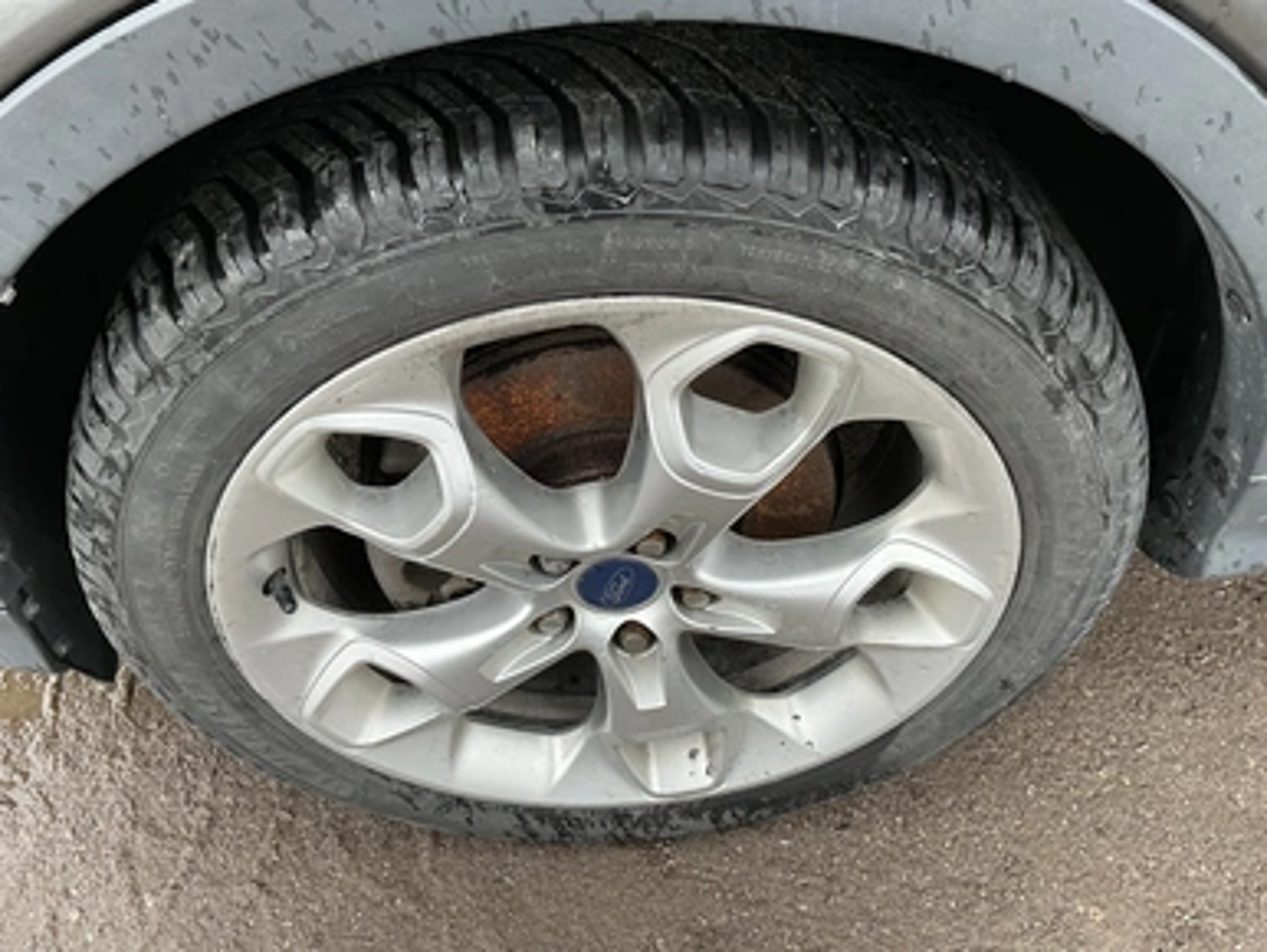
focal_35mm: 29
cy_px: 463
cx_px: 624
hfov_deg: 61.6
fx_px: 1062
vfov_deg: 48.3
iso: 50
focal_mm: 3
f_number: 1.8
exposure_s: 1/122
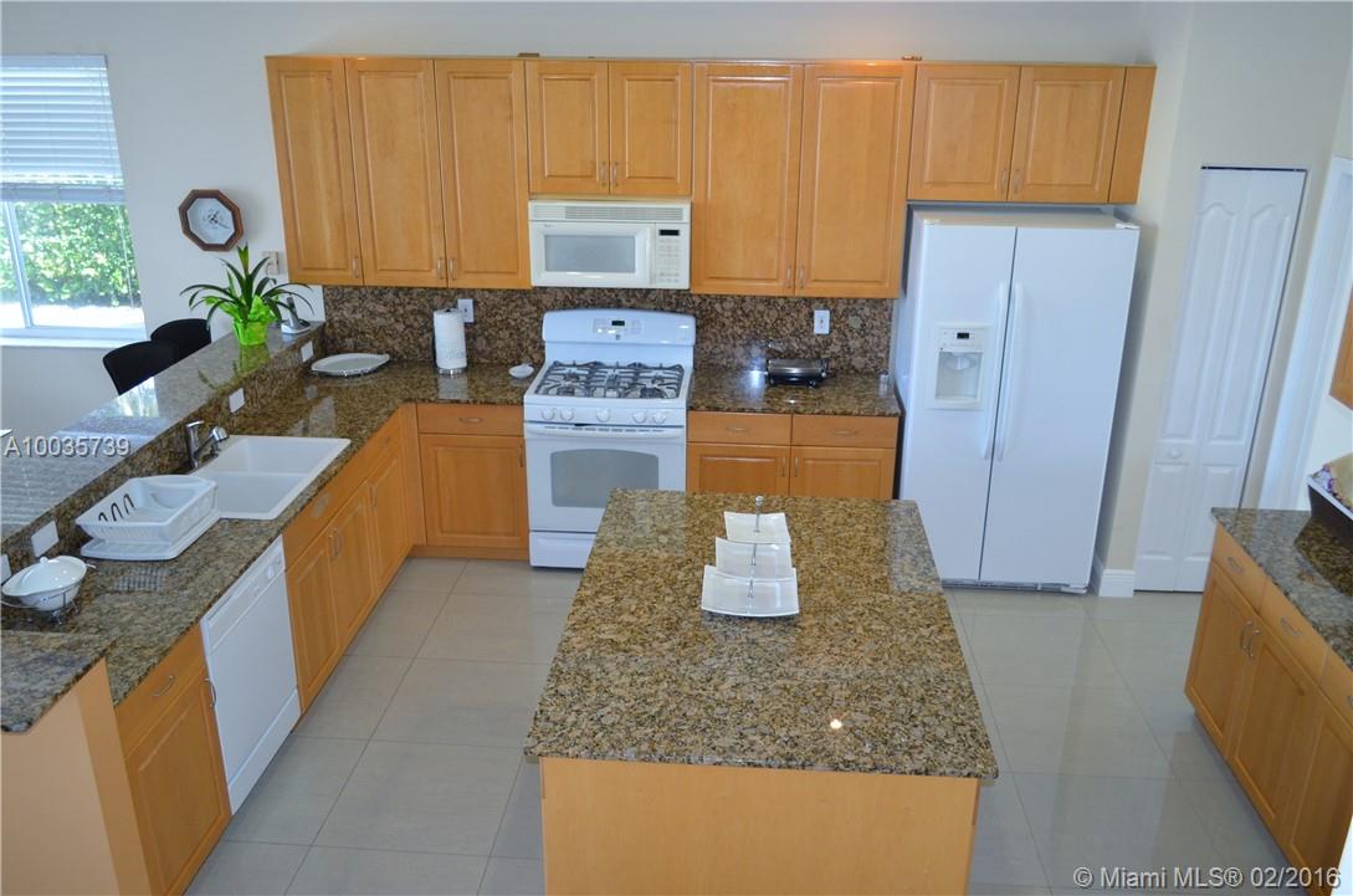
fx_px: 1125
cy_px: 448
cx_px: 676
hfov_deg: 62.0
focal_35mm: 30
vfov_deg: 43.4
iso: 720
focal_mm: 20
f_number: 3.8
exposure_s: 1/60
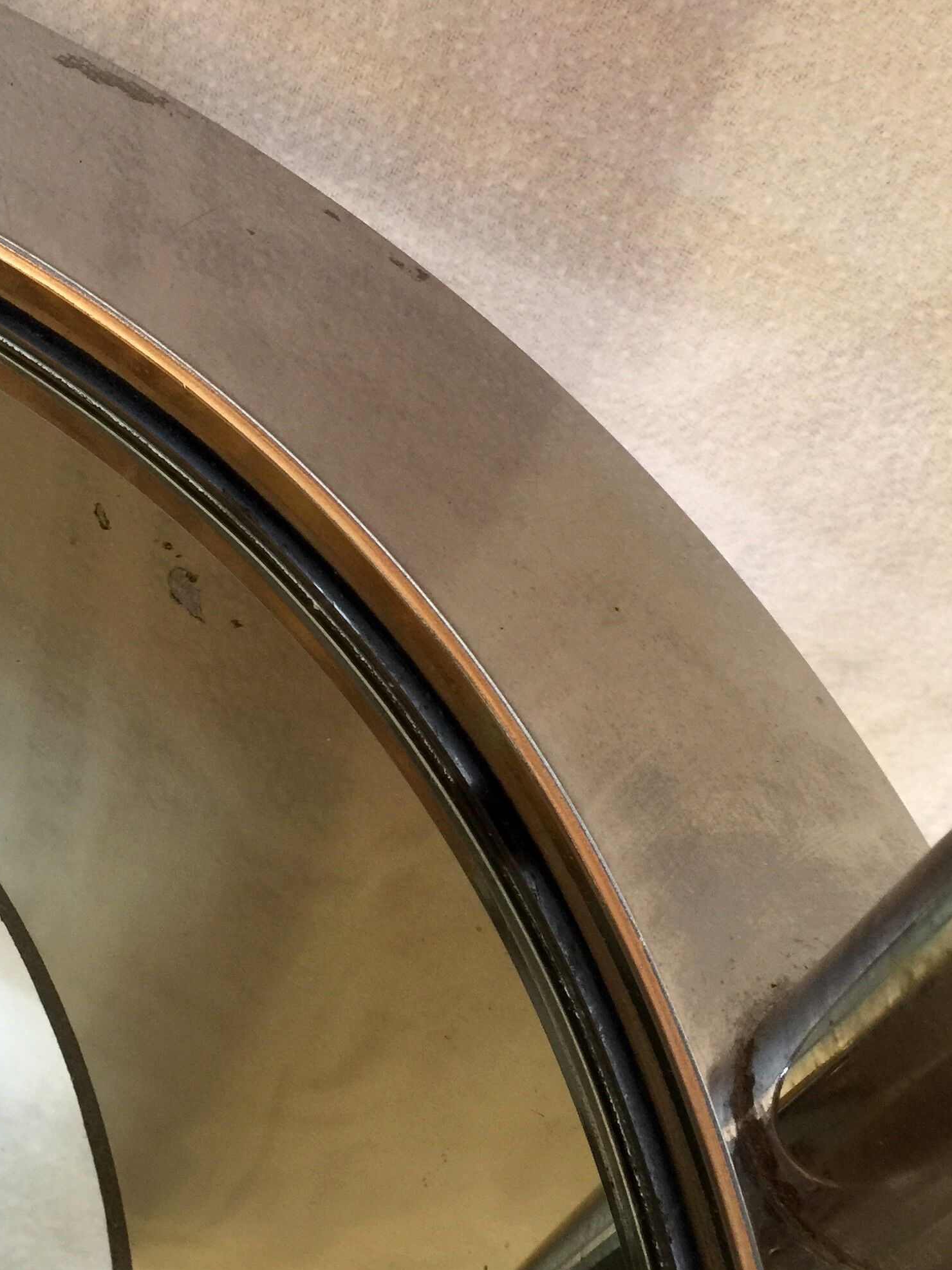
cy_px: 752
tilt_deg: -51.5
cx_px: 370
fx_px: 1760
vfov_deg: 39.5
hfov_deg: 30.2
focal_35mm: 48
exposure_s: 1/17
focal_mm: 4.15
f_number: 2.2
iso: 80
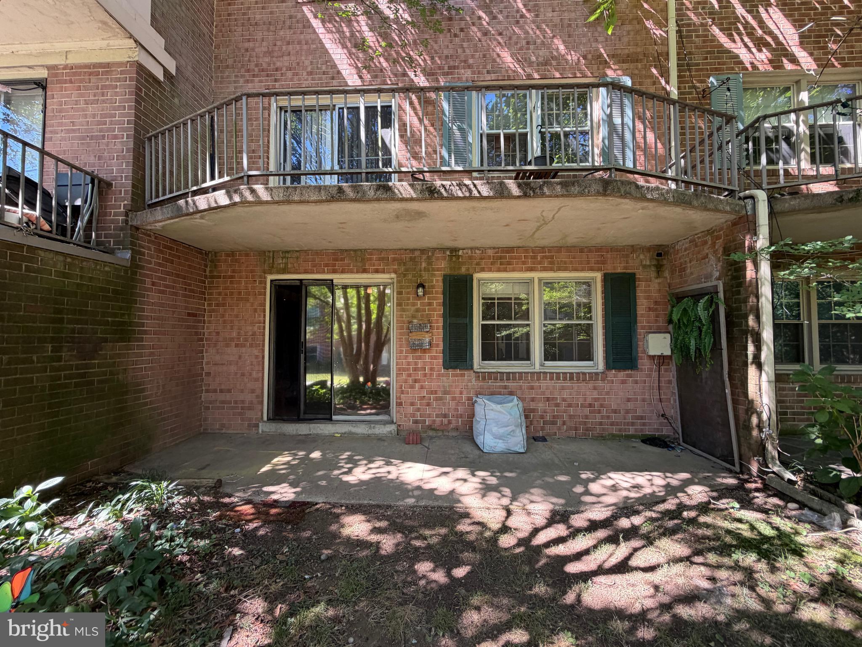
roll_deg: +0.3
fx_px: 349
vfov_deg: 85.7
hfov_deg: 102.1
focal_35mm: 14
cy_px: 324
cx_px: 431
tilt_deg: +2.3
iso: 125
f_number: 2.2
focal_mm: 2.22
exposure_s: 1/121
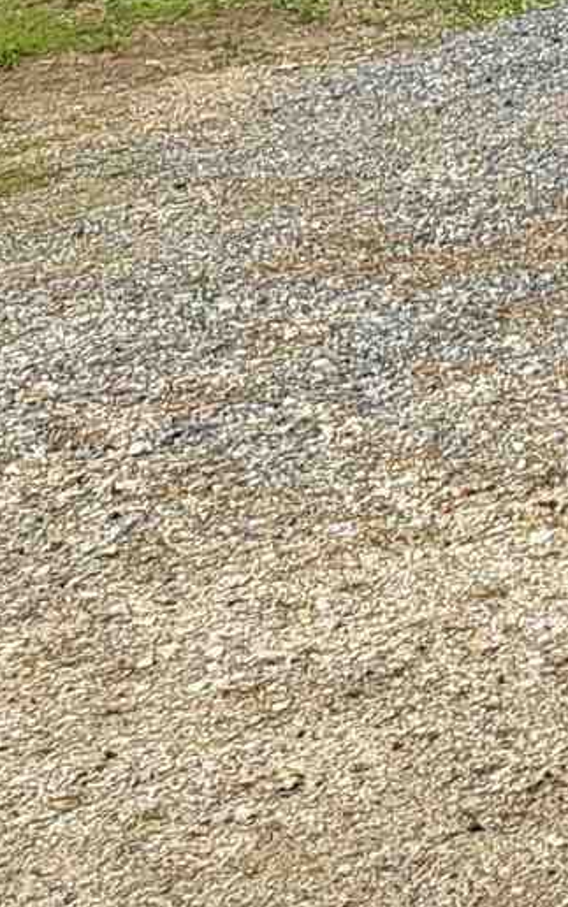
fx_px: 4057
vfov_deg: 11.4
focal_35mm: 164
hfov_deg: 6.8
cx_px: 1961
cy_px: -947
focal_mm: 4.25
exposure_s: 1/2621
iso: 50
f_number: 1.8
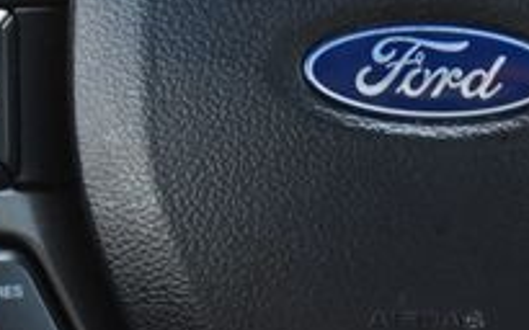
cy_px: 237
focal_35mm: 248
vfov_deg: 5.3
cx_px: 457
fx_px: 3574
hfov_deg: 8.4
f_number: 6.3
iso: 1250
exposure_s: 1/15
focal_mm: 52
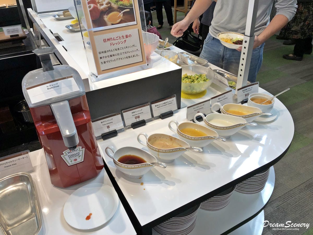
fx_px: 253
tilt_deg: -34.6
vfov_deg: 49.7
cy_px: 118
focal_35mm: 28
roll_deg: +2.6
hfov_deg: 63.4
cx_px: 156
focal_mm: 3.99
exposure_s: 1/120
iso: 50
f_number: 1.8
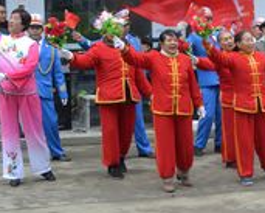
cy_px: 59
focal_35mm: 107
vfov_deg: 14.4
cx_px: 274
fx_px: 840
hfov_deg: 17.5
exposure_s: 1/125
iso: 280
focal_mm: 26
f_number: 5.6
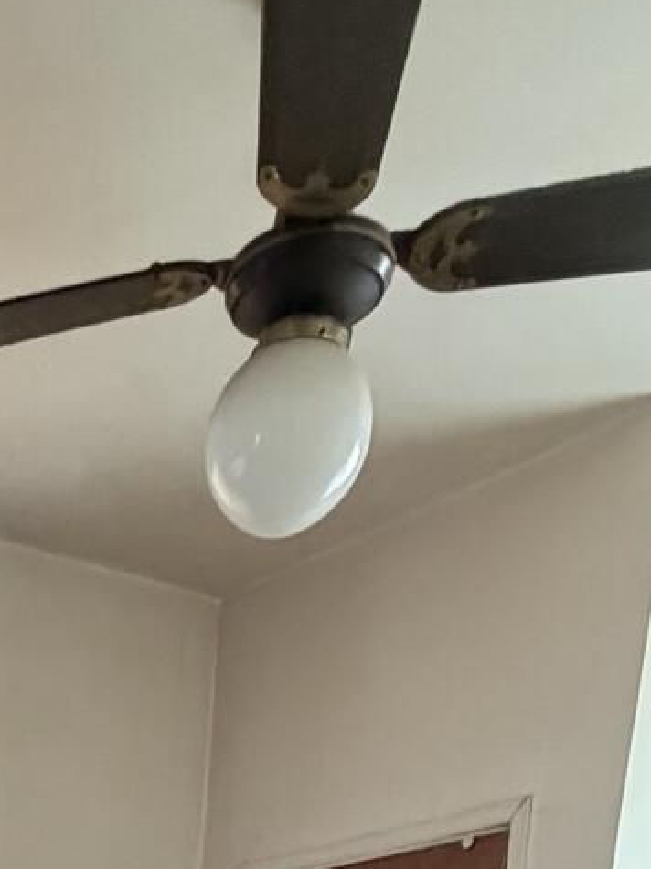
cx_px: -216
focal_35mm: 59
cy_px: 1603
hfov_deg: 22.1
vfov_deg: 20.9
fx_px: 1480
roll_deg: -1.4
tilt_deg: -16.0
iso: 640
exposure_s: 1/60
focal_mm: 2.22
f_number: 2.2
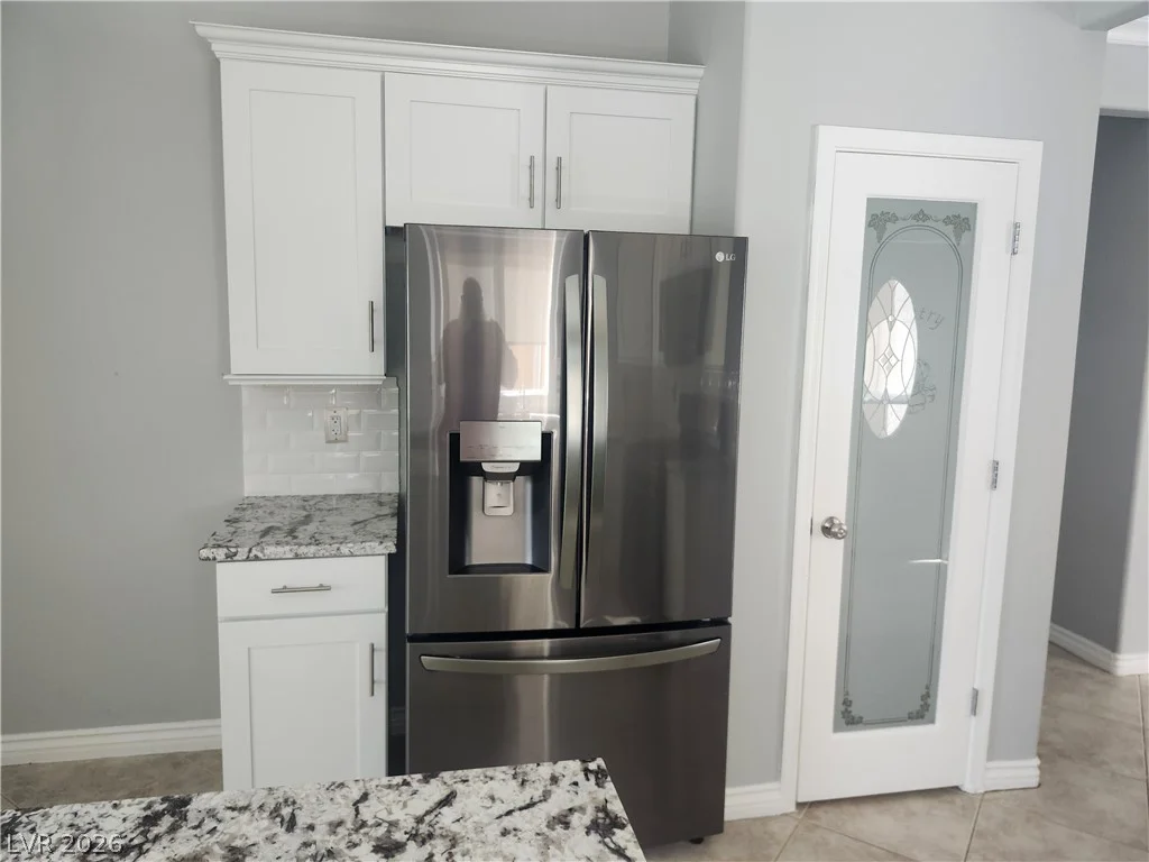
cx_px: 574
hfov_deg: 73.9
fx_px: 763
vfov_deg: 58.9
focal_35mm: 23
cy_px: 431
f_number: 1.8
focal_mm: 5.54
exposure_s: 1/120
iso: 250
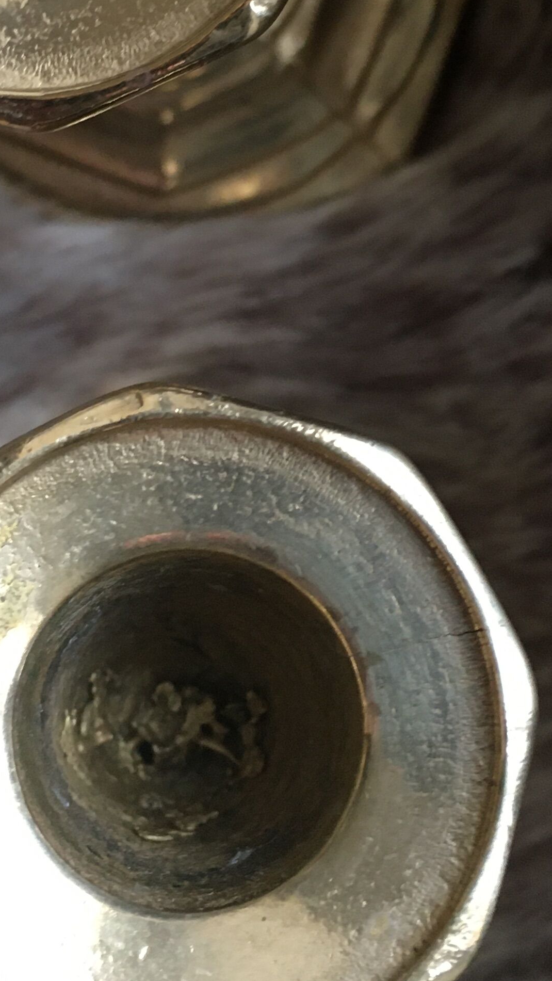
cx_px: 224
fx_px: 1743
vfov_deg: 31.2
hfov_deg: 18.0
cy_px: 318
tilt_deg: -82.5
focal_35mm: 67
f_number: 2.2
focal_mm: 4.15
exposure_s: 1/33
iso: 160
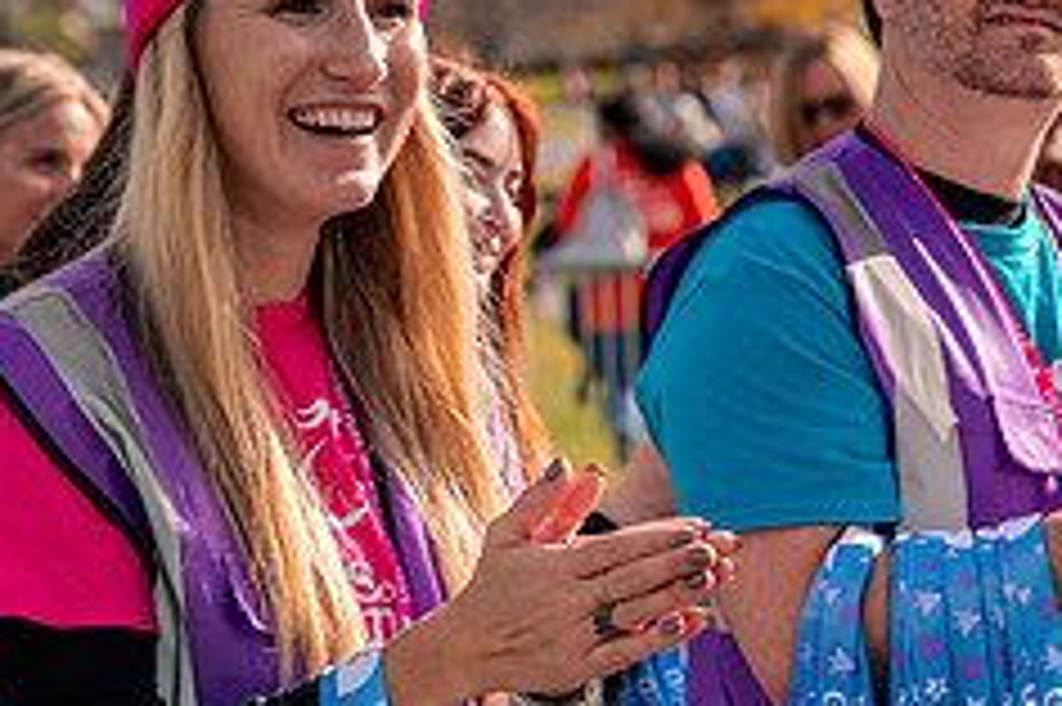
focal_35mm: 226
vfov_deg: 6.1
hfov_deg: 9.1
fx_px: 6662
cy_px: 180
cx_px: 320
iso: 200
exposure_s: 1/800
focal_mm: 92
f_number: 5
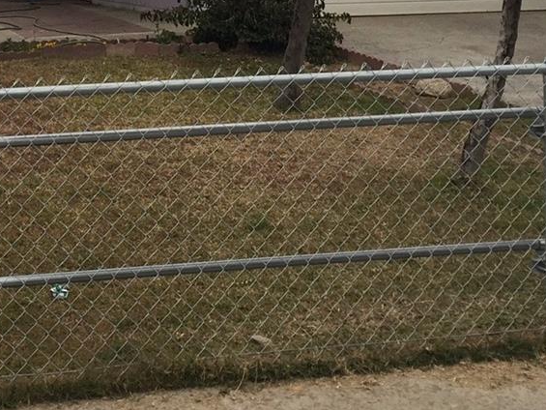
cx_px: 31
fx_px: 1215
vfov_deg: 18.5
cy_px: -19
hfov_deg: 24.4
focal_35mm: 77
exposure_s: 1/120
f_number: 2.2
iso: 40
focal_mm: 4.15
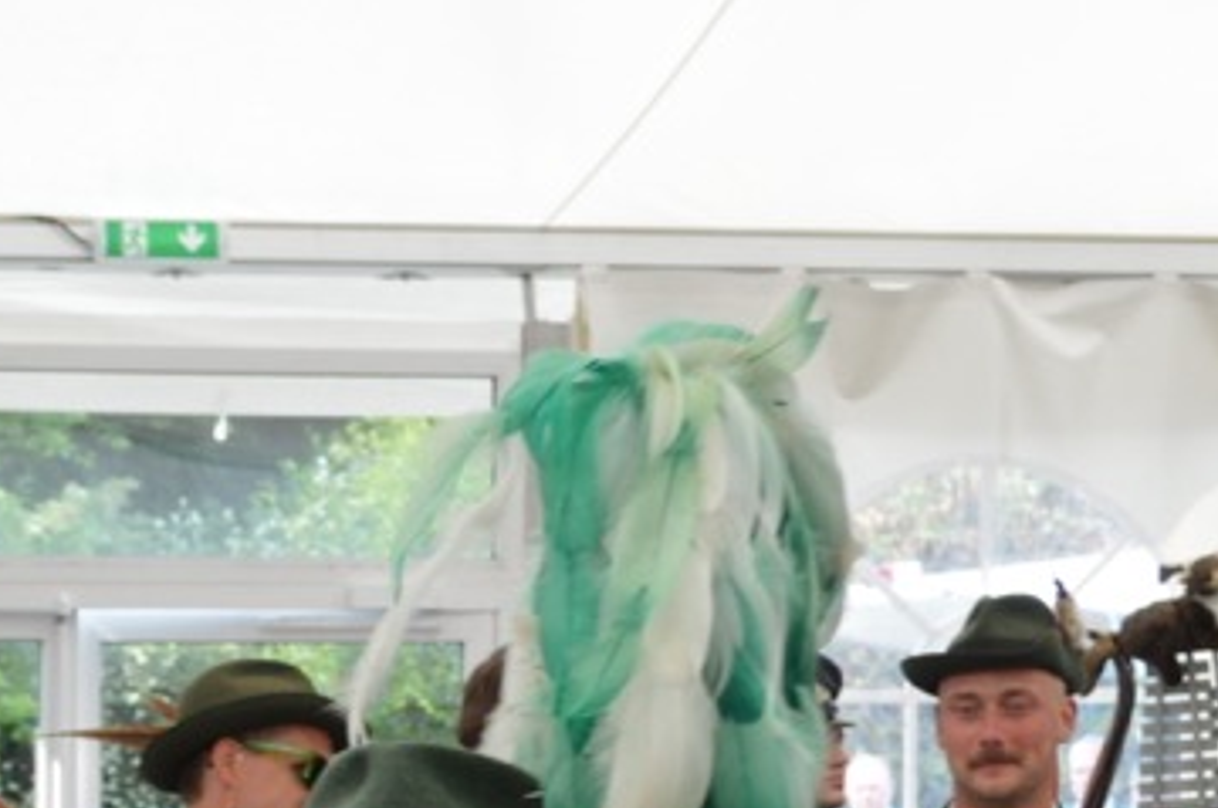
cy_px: 1053
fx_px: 5406
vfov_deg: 8.4
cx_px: -105
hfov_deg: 12.6
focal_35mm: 160
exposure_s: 1/125
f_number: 5.6
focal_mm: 30
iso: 360
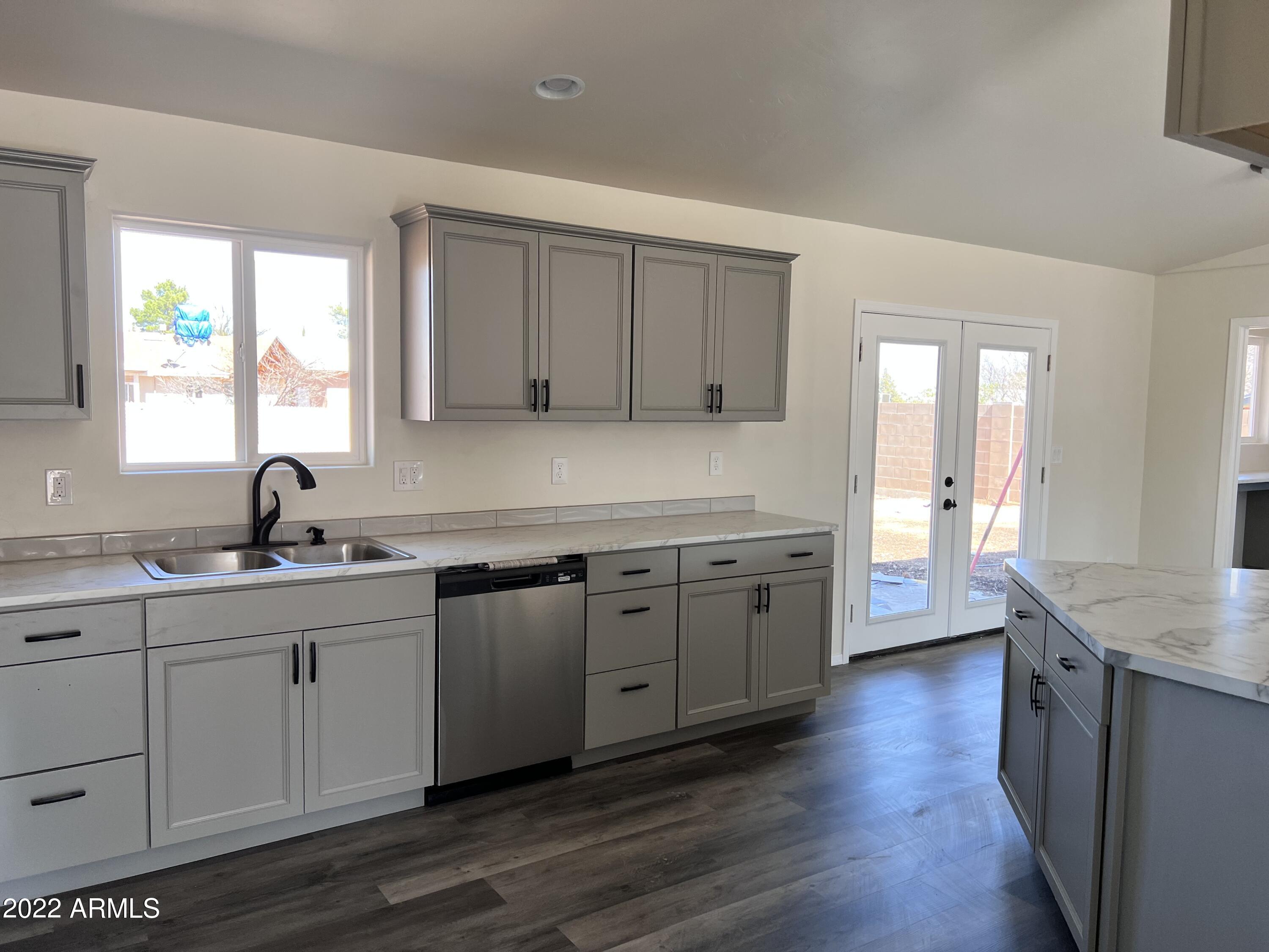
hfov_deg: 67.3
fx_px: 953
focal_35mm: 26
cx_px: 634
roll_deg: -1.2
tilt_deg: -4.6
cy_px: 476
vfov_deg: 53.1
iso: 64
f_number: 1.5
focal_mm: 5.7
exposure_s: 1/150
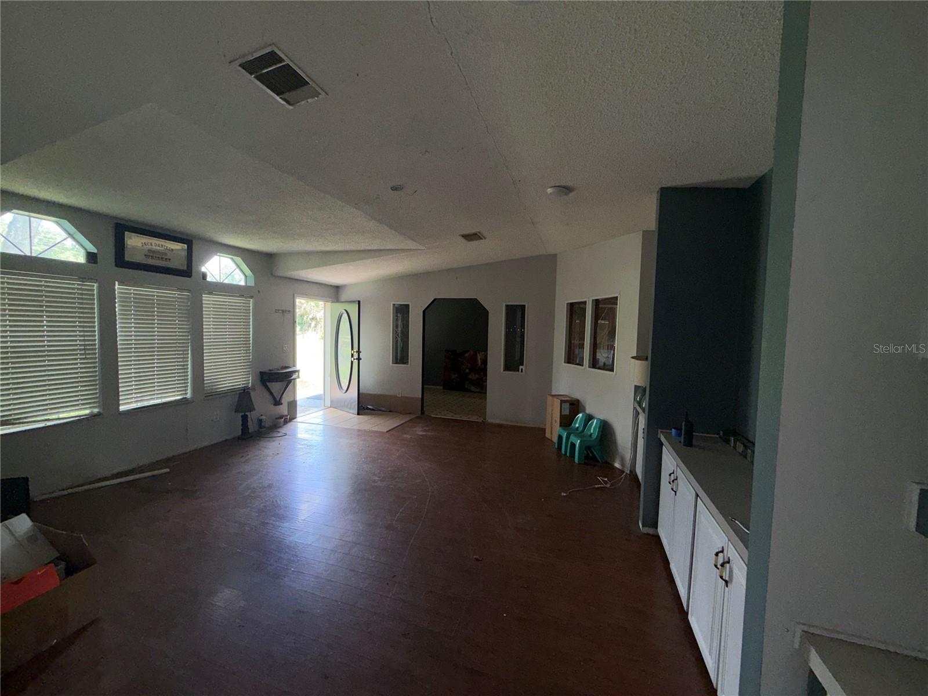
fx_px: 375
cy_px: 348
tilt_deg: -3.7
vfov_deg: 85.7
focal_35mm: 14
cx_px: 464
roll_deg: -1.9
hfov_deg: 102.1
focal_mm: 2.22
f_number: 2.2
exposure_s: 1/98
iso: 50
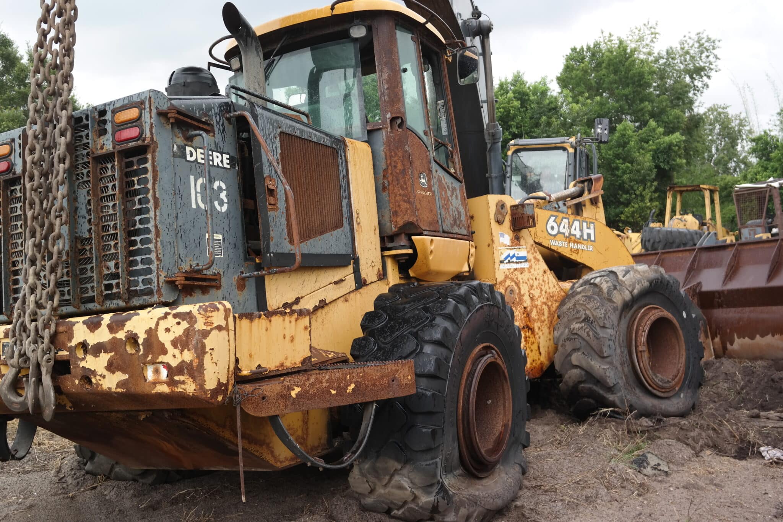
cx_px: 392
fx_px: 783
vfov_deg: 36.9
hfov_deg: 53.1
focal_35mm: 36
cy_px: 261
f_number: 4
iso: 100
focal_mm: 24
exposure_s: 1/100
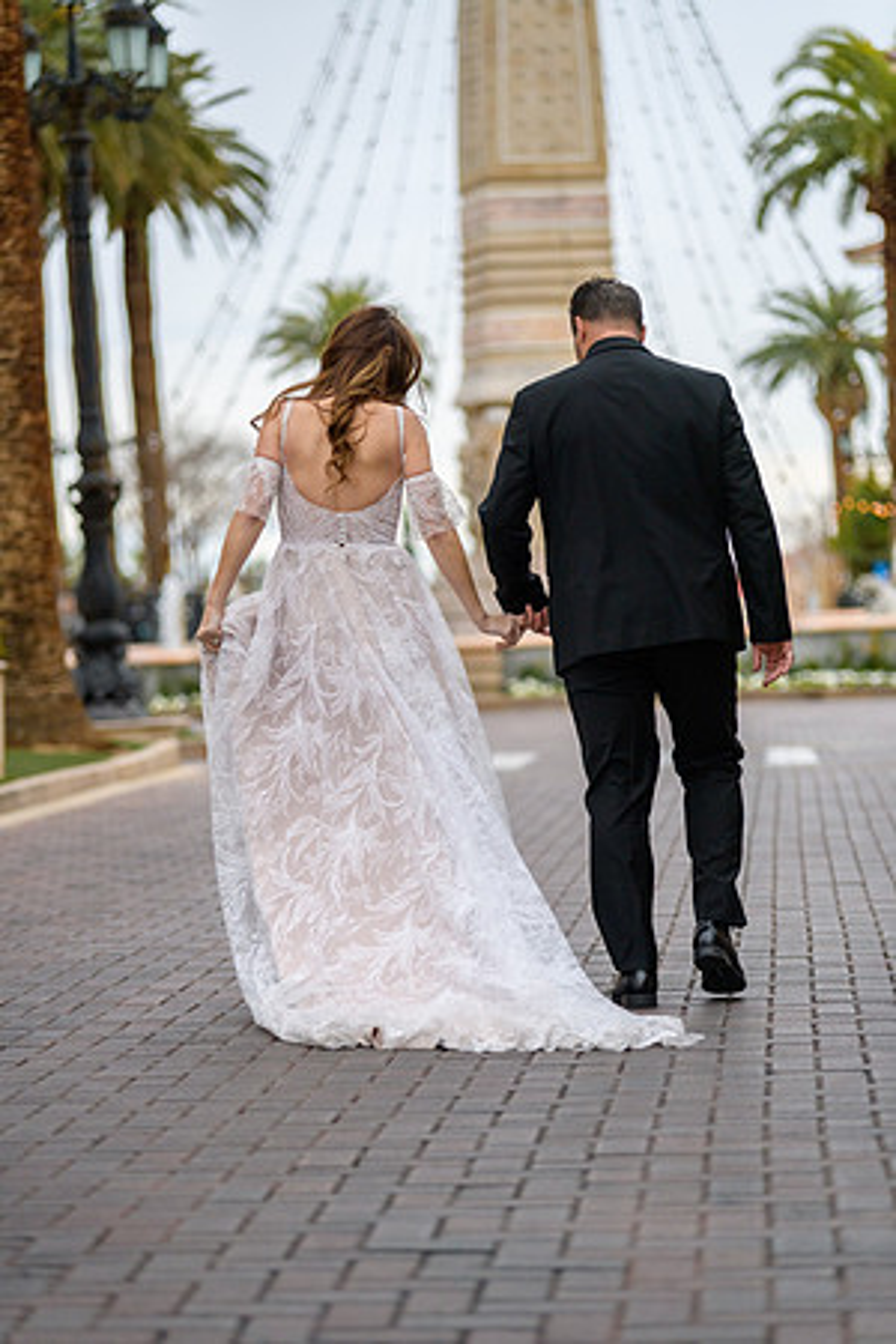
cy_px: 672
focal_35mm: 122
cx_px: 448
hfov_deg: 11.2
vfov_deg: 16.8
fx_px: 4554
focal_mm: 122
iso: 250
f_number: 2.8
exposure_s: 1/3200
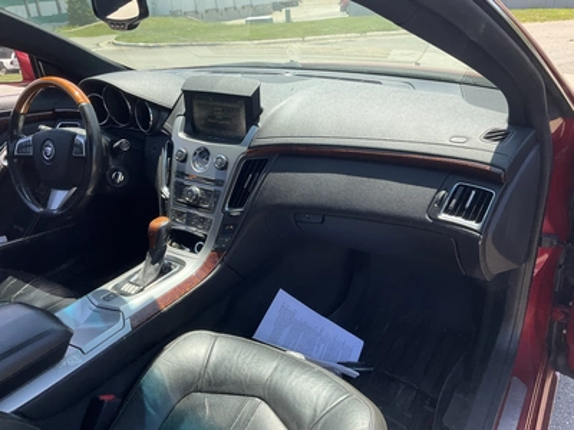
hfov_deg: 61.7
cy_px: 215
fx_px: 481
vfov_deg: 48.2
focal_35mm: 29
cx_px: 287
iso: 25
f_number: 1.8
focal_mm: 3
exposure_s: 1/435
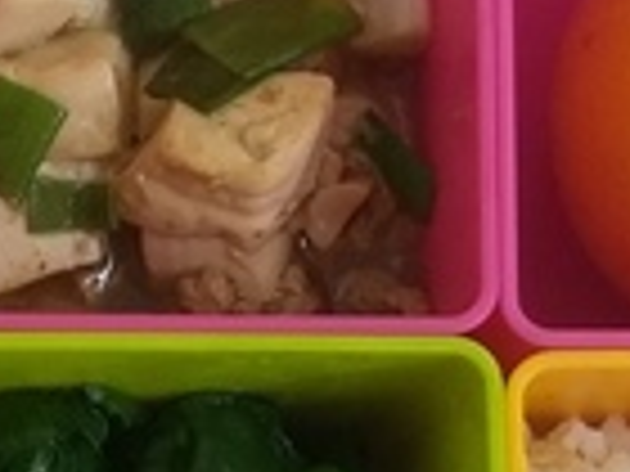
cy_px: 366
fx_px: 2366
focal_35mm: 130
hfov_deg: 14.9
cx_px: 4
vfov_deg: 11.4
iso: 160
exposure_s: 1/60
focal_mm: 3.93
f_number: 1.7
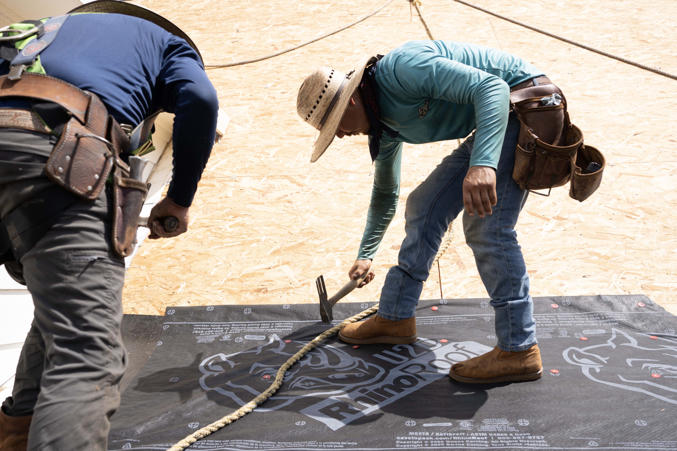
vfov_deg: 37.9
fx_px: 658
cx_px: 338
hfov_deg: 54.4
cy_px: 226
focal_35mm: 35
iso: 160
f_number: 5.6
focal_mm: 35
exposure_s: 1/500
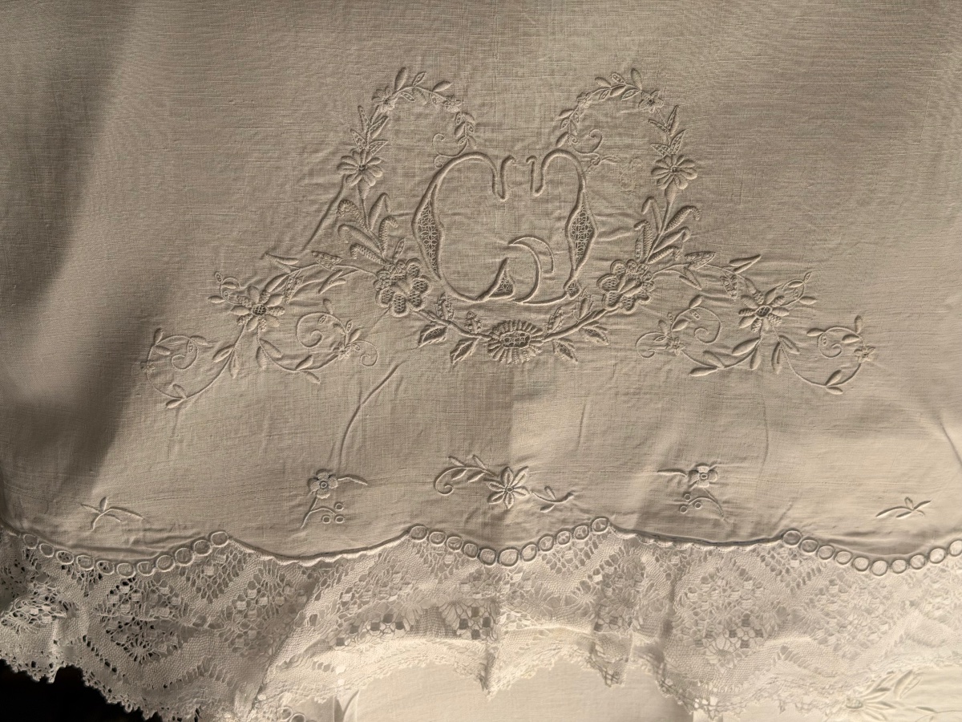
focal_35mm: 48
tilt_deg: -34.4
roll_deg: +2.5
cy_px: 361
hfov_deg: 39.7
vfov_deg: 30.3
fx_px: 1334
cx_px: 481
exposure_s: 1/1456
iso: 80
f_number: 1.78
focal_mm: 6.76
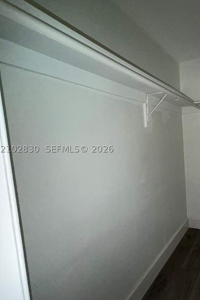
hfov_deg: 51.8
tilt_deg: -4.0
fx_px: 167
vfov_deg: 84.0
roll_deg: +3.0
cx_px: 192
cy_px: 149
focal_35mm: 20
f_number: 2.2
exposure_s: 1/53
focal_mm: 2.22
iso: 250
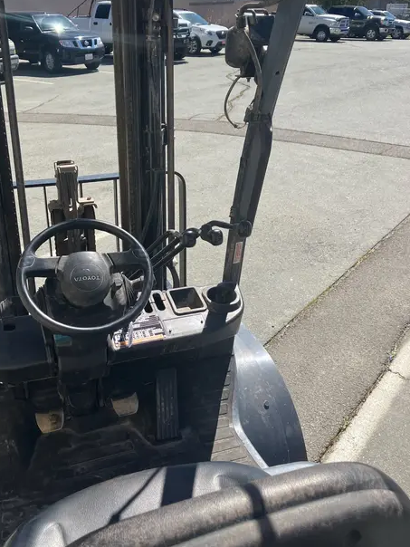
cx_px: 174
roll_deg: -0.6
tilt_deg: -22.1
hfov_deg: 41.7
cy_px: 235
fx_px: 537
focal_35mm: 34
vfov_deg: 53.8
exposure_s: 1/1567
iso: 32
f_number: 1.8
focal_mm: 3.99
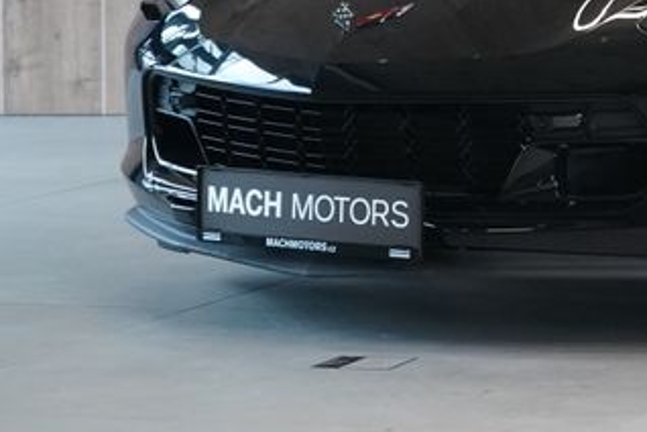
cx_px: 944
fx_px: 3882
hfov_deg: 9.3
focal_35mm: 216
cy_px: -156
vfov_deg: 6.3
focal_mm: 67
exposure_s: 1/160
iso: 4000
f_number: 5.6
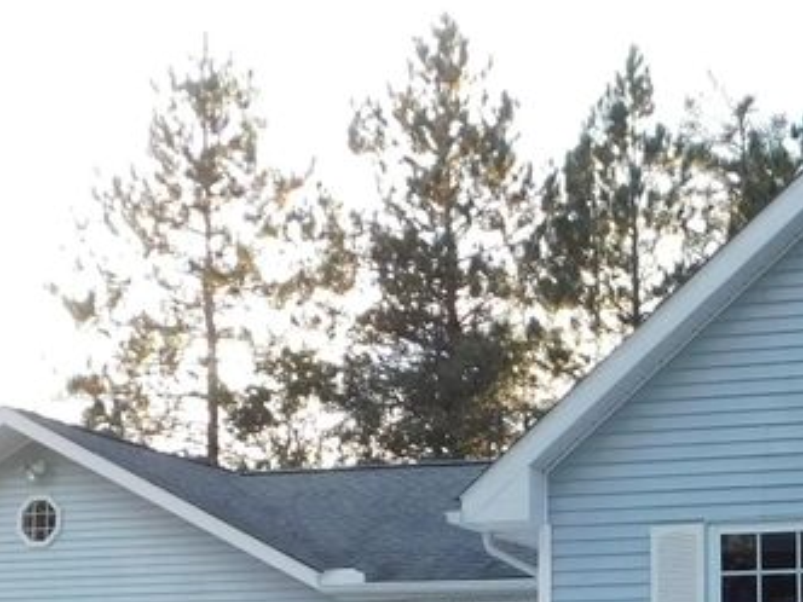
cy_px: 670
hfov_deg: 26.2
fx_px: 1647
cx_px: 769
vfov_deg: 19.8
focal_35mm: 71
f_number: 3
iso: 125
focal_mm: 4
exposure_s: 1/320
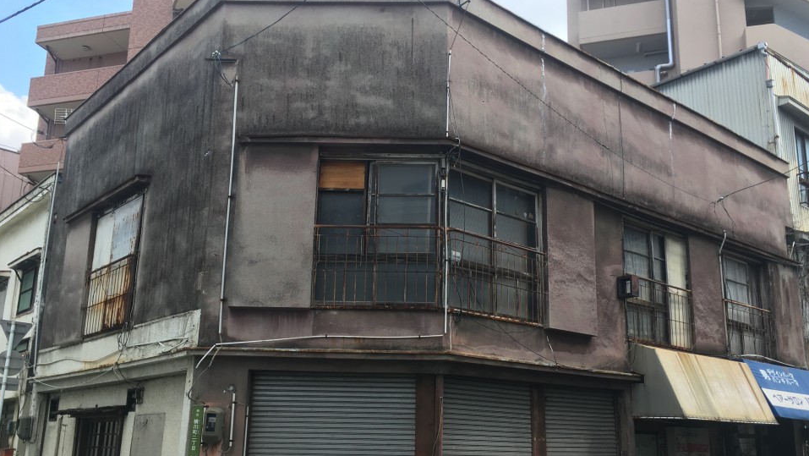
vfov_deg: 35.5
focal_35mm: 33
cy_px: 288
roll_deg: -0.5
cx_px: 414
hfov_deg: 59.5
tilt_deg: +12.7
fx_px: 708
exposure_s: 1/319
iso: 25
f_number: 2.2
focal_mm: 4.15
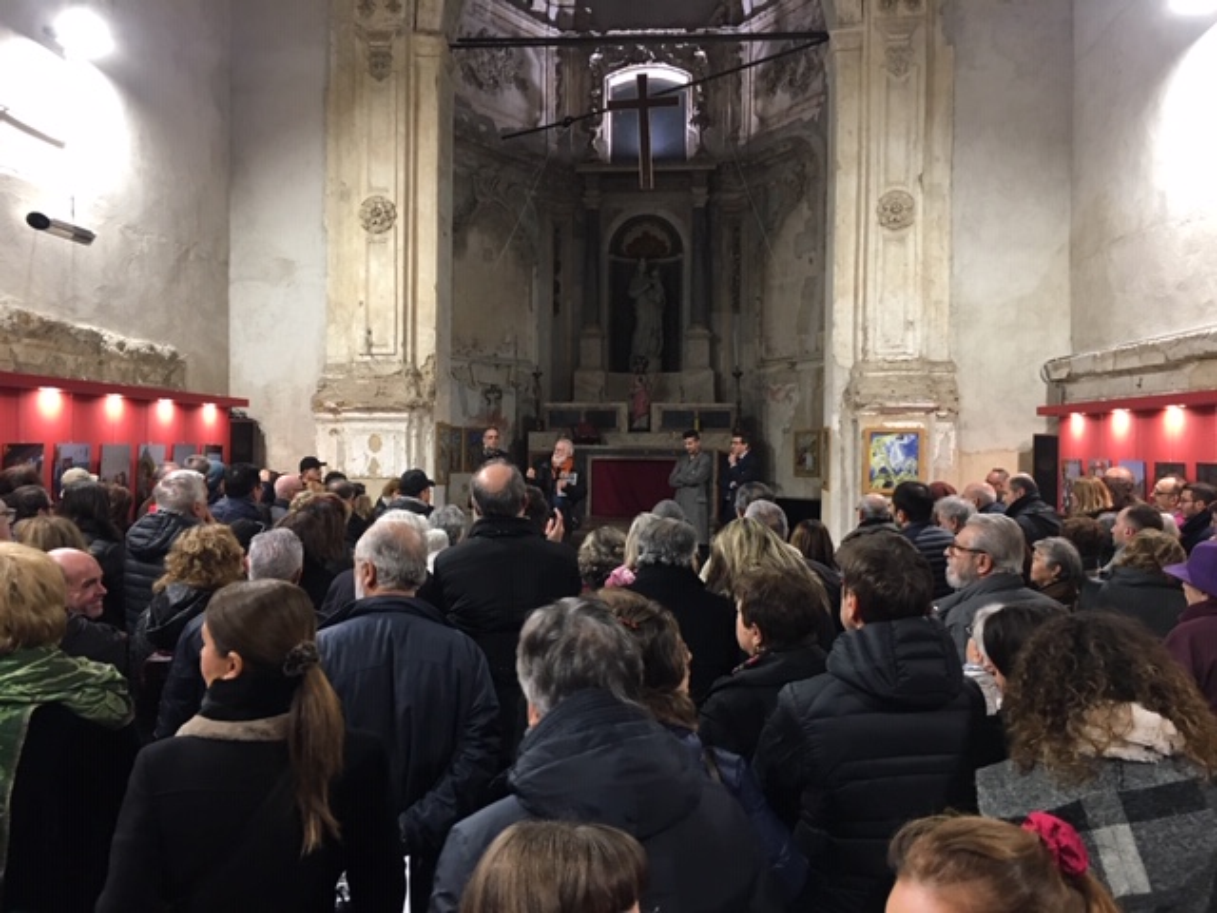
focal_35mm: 29
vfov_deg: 48.2
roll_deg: -1.3
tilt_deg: -0.4
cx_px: 608
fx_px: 1020
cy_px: 456
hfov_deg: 61.7
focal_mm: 4.15
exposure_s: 1/33
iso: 160
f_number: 2.2
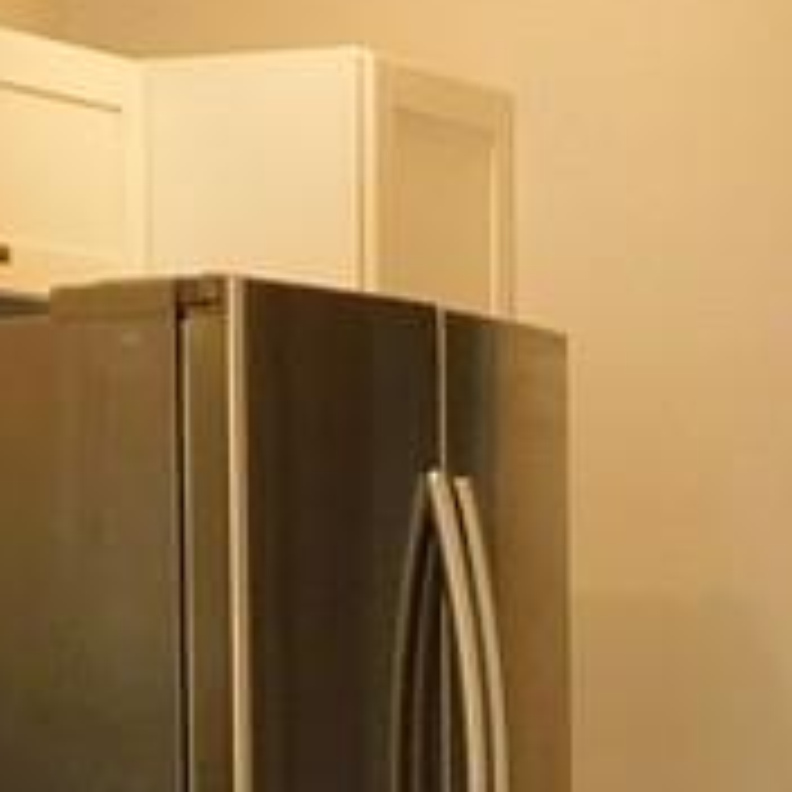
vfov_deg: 9.2
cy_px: 1156
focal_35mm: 185
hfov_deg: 9.4
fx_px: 4789
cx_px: 266
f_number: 3
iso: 160
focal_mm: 4
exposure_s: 1/30
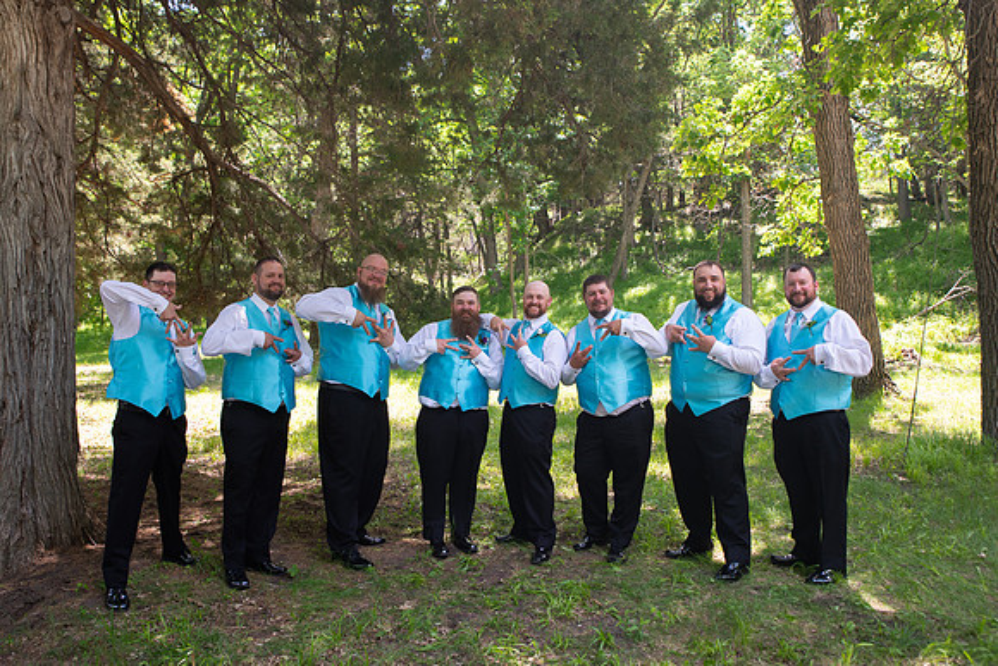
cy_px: 333
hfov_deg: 61.6
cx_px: 499
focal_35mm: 30
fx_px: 837
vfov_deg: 43.4
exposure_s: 1/125
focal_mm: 29
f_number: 5
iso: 250
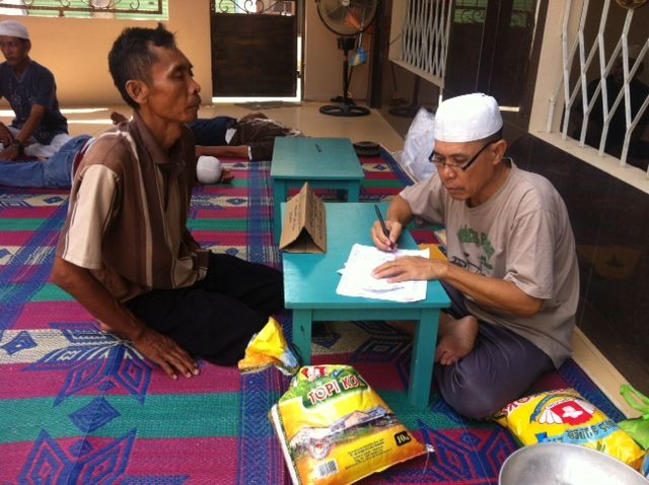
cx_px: 324
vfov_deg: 40.6
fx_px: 655
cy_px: 242
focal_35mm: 35
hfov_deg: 52.7
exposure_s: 1/145
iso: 80
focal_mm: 3.85
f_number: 2.8
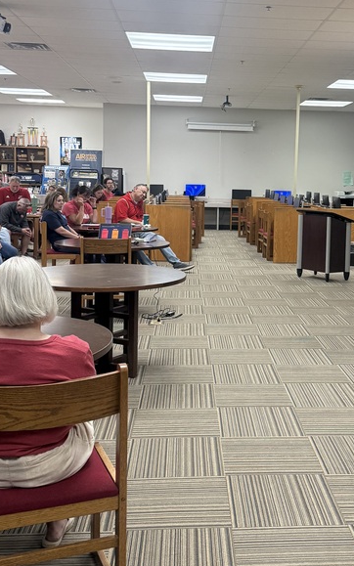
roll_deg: -1.6
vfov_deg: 44.2
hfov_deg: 28.2
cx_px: 259
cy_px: 233
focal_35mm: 45
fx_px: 694
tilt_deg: -3.8
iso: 320
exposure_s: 1/120
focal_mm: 6.76
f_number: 1.78
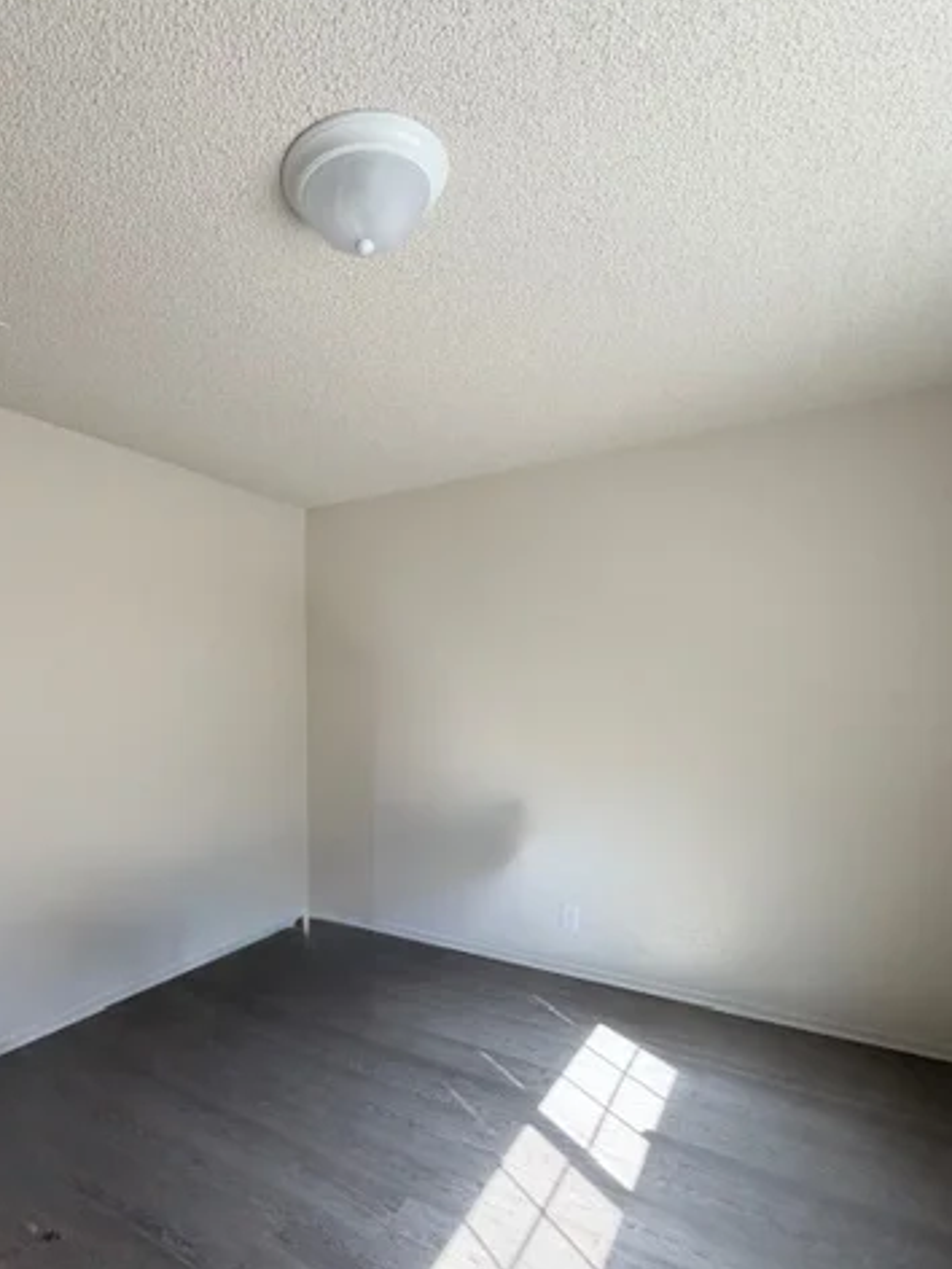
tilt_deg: -6.3
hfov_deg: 66.9
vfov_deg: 82.9
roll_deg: +0.3
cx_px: 323
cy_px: 799
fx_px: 697
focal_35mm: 19
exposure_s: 1/121
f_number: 2.2
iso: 125
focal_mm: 2.22
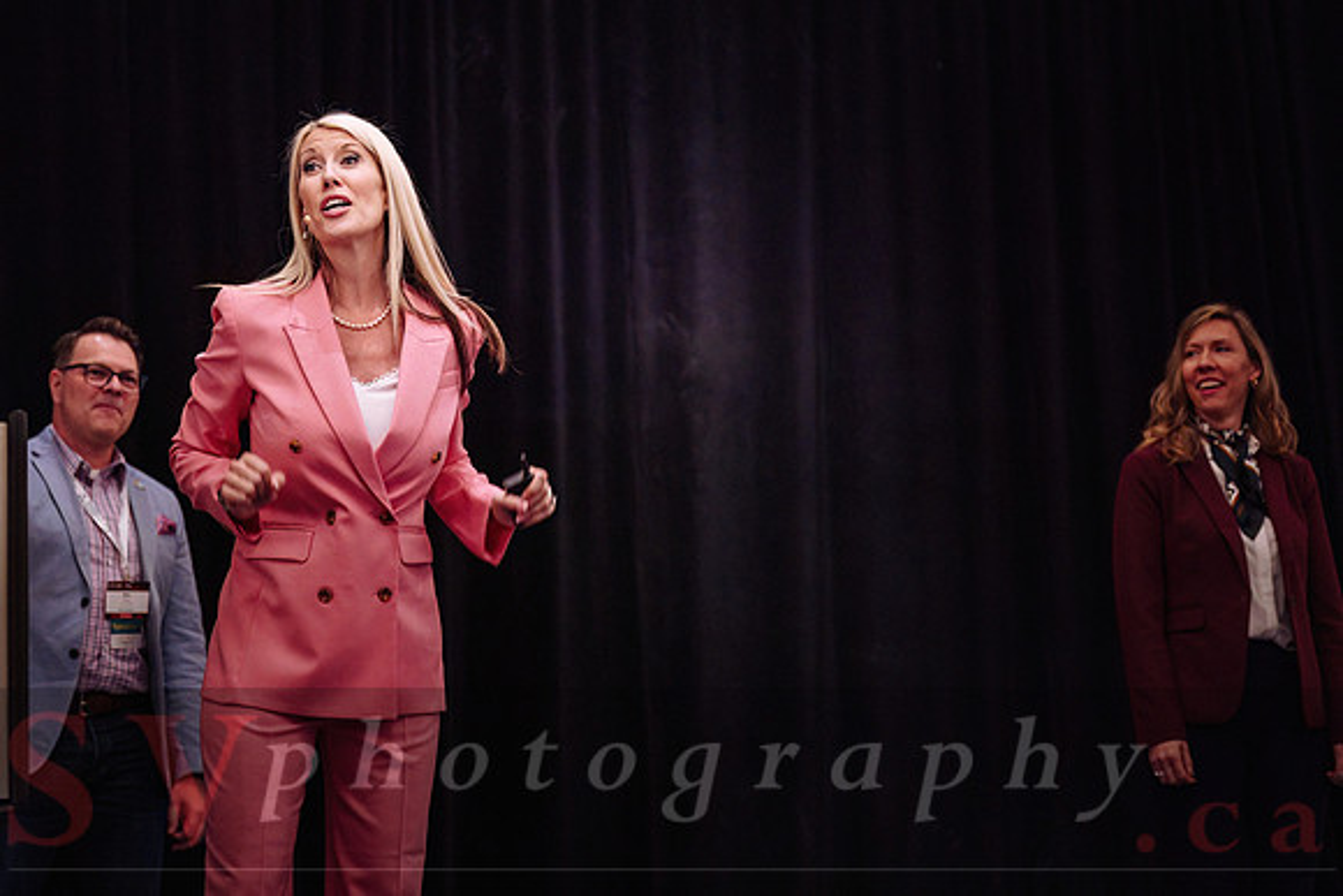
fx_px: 3018
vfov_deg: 16.9
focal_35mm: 81
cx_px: 612
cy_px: 378
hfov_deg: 25.1
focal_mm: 70
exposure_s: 1/200
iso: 2500
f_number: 2.8
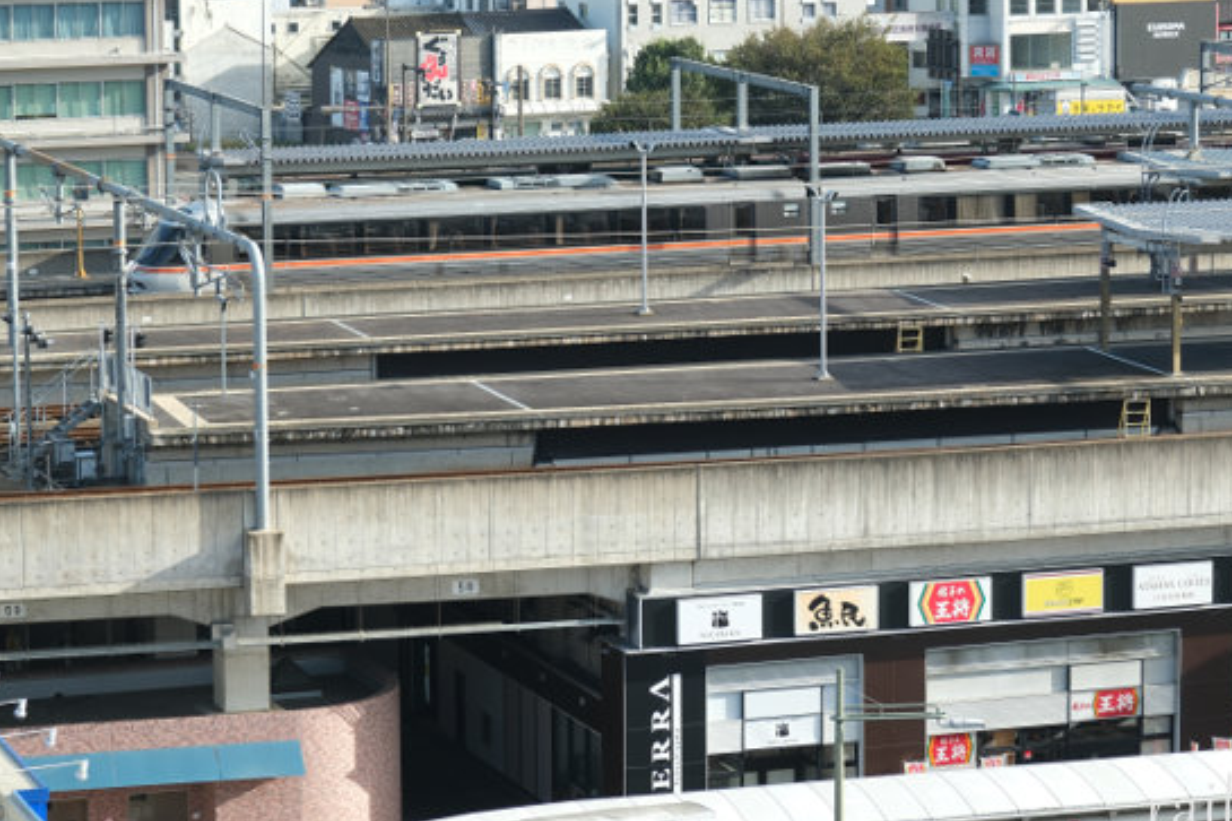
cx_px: 773
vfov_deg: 11.7
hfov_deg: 17.5
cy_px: 299
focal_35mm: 117
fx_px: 4003
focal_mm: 55
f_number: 7.1
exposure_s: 1/120
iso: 160
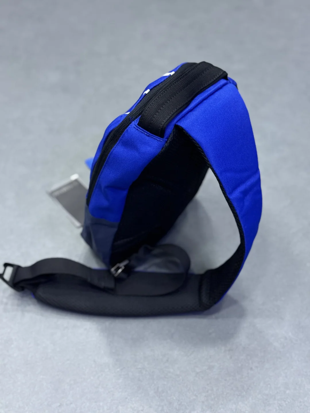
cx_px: 155
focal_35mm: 48
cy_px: 206
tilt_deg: -49.4
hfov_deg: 30.3
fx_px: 573
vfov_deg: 39.7
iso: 250
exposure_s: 1/100
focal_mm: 6.76
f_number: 1.78
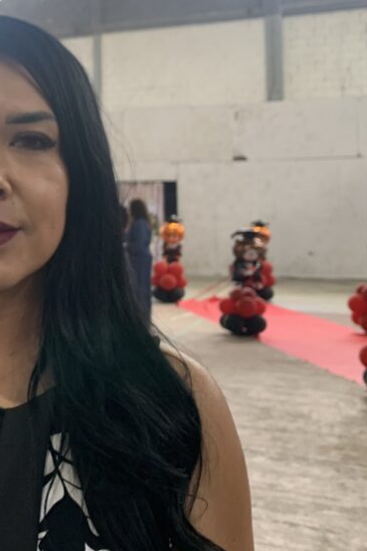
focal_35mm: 50
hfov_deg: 25.2
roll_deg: -0.1
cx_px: -30
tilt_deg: -0.4
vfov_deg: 39.4
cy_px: 207
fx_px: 765
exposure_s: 1/121
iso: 64
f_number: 1.8
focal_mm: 4.25
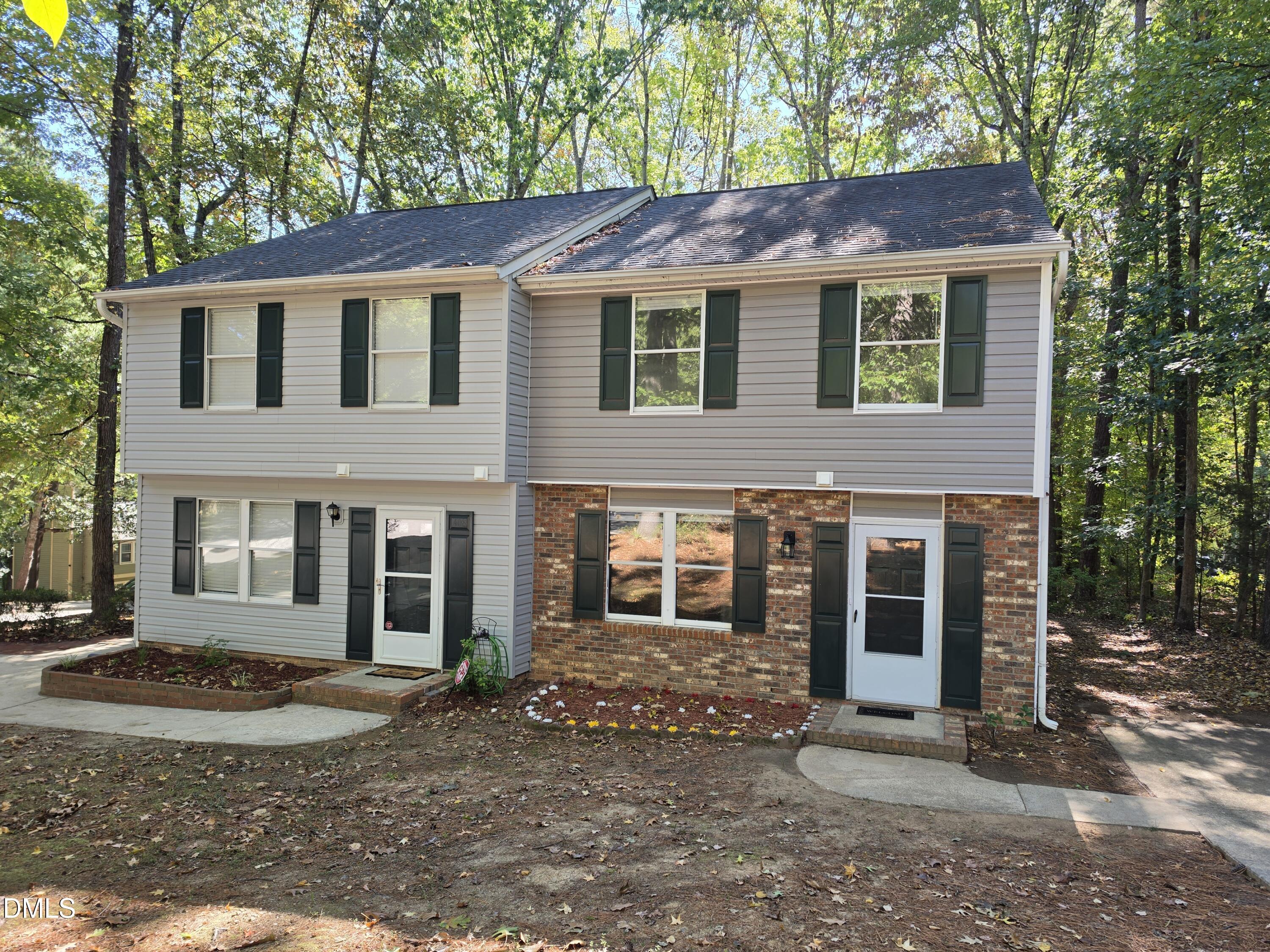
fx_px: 844
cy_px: 476
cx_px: 635
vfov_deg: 58.9
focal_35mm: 23
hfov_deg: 73.9
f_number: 1.4
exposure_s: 1/180
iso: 20
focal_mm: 6.5
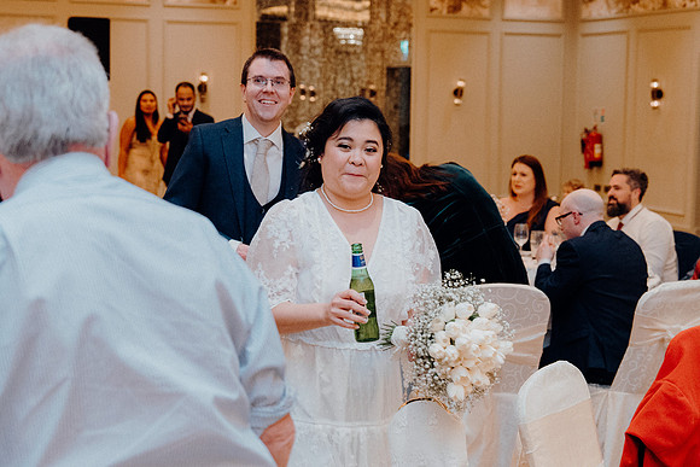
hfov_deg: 31.4
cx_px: 350
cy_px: 234
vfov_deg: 21.3
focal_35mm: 64
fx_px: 1245
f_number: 3.5
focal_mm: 43
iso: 3200
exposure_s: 1/160
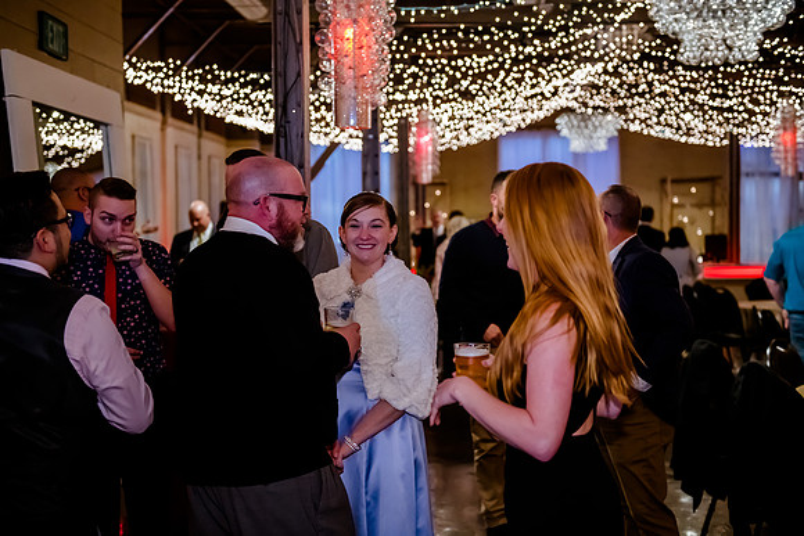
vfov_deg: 26.0
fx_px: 1162
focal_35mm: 52
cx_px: 411
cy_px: 268
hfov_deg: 38.2
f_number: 2.8
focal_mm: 50
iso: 5000
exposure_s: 1/160
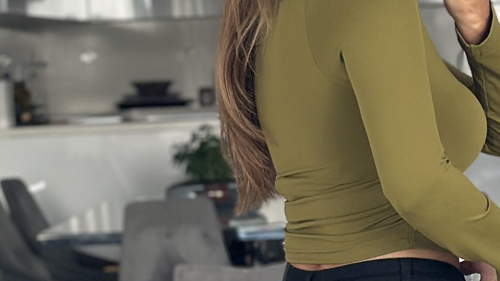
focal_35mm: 181
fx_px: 2399
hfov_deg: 11.9
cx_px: 385
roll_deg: +3.2
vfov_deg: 6.6
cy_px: 450
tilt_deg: -18.6
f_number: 1.78
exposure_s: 1/64
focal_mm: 6.86
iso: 125
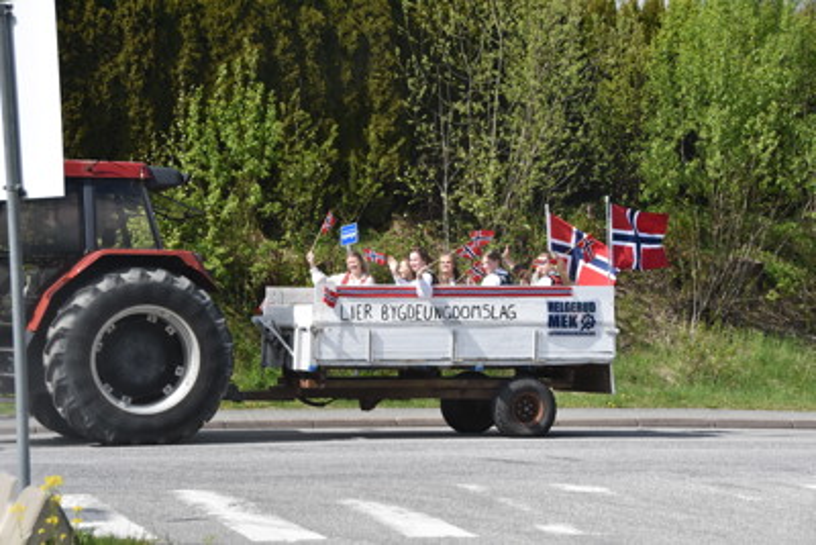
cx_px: 408
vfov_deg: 16.3
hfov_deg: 24.2
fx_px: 1905
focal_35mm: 84
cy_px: 272
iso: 800
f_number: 7.1
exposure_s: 1/800
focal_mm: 56
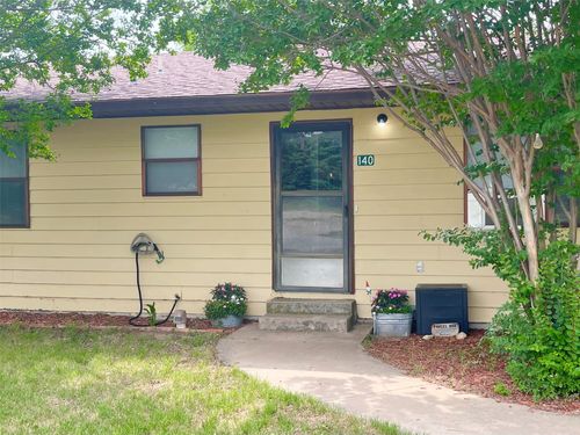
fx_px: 419
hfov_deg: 69.4
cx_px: 290
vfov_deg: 54.9
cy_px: 218
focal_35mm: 25
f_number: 1.6
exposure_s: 1/494
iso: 32
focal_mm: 5.1
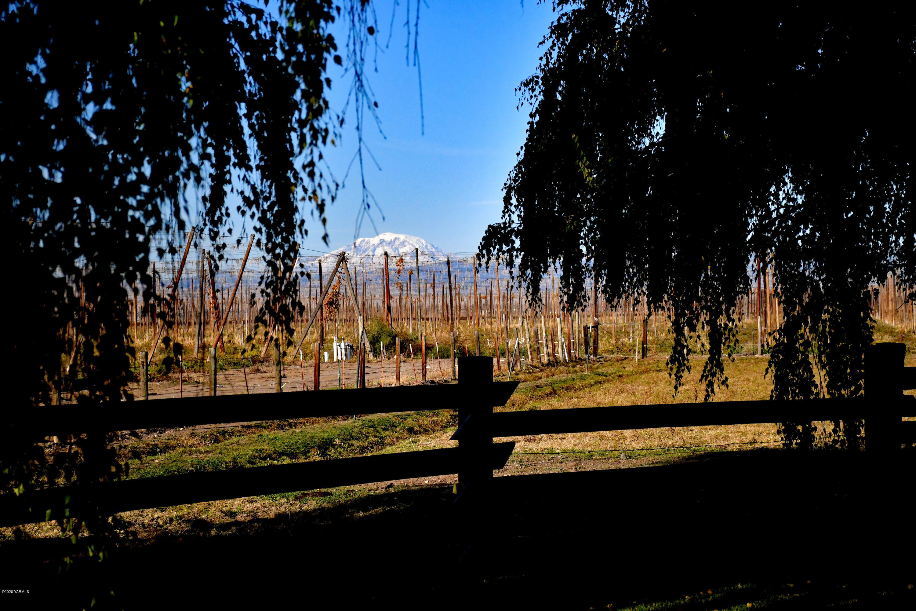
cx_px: 458
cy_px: 306
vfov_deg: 17.5
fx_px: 1985
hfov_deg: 26.0
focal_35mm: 78
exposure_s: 1/6400
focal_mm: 52
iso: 1600
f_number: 5.6
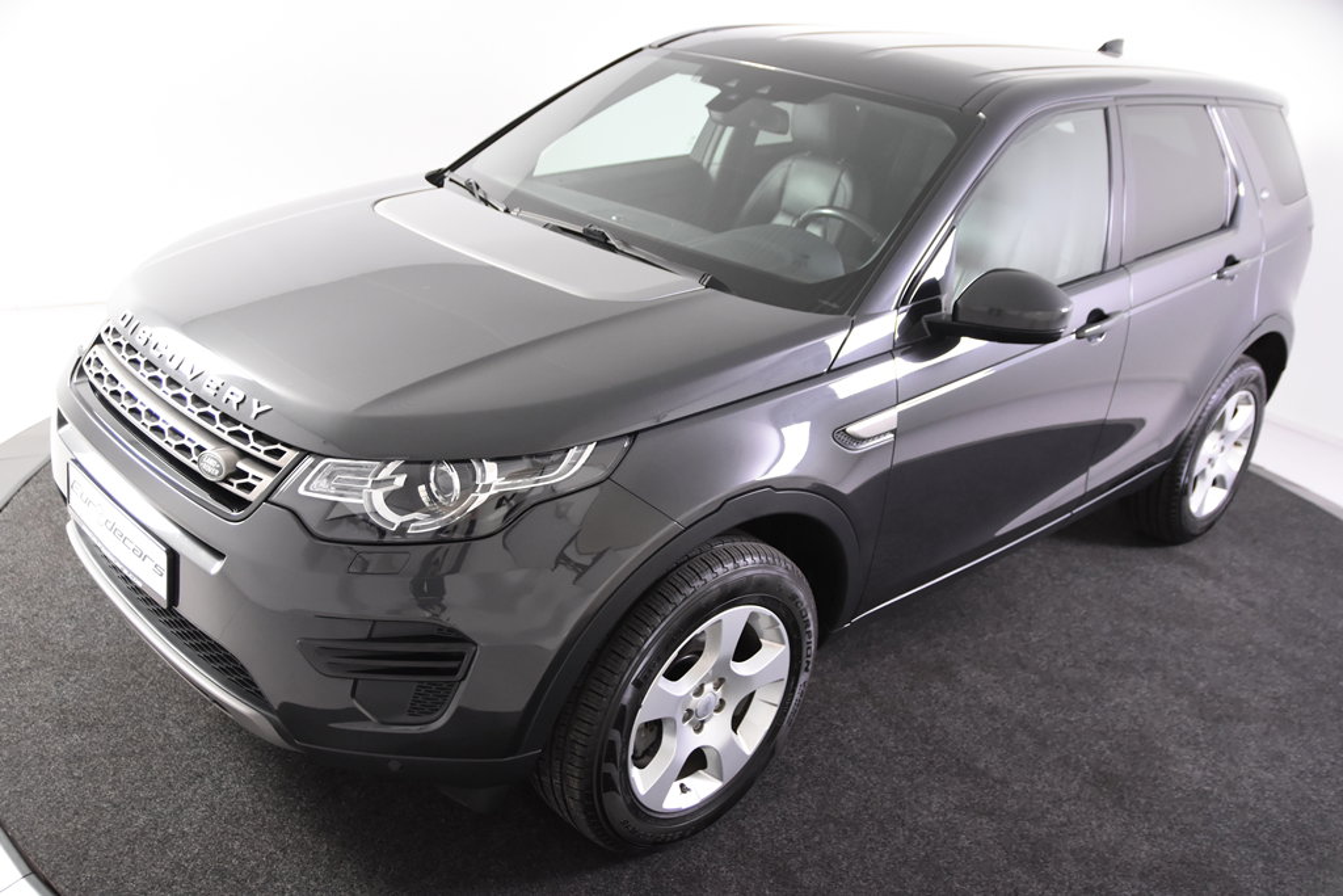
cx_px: 672
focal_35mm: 33
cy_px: 448
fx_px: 1231
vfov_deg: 40.0
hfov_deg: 57.2
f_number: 3.5
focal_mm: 22
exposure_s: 1/50
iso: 1600
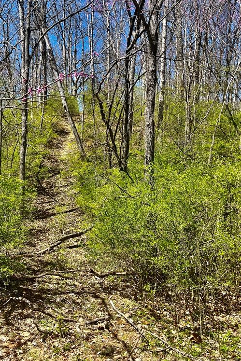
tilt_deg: +5.7
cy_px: 179
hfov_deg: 35.4
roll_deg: +0.7
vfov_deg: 51.9
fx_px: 371
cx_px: 70
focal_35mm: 37
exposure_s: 1/1458
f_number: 1.6
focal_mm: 5.1
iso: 50
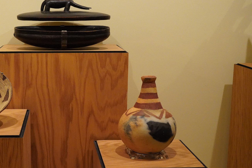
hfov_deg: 30.0
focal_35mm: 66
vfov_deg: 20.6
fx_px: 462
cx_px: 60
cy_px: 95
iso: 8000
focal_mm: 43
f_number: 6.3
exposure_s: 1/100
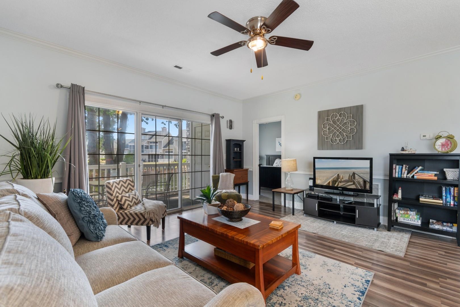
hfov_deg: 100.4
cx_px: 230
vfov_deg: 77.3
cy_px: 154
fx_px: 192
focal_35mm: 15
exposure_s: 1/10
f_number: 4.5
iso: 100
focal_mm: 10
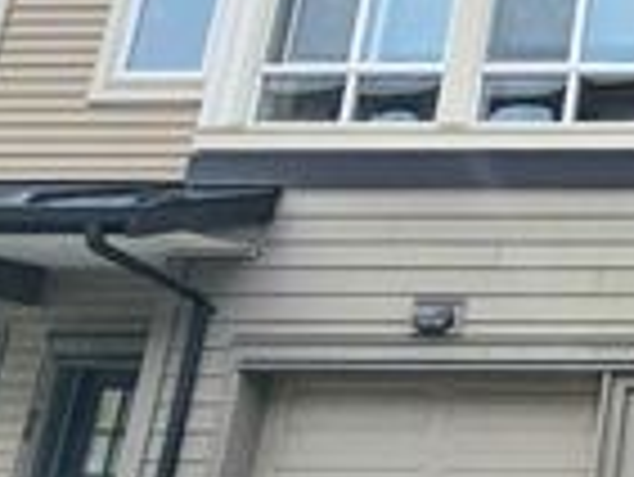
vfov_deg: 24.7
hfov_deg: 21.5
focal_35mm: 59
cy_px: 162
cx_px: 1138
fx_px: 1082
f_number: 2.2
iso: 50
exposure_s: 1/2000
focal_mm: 2.2
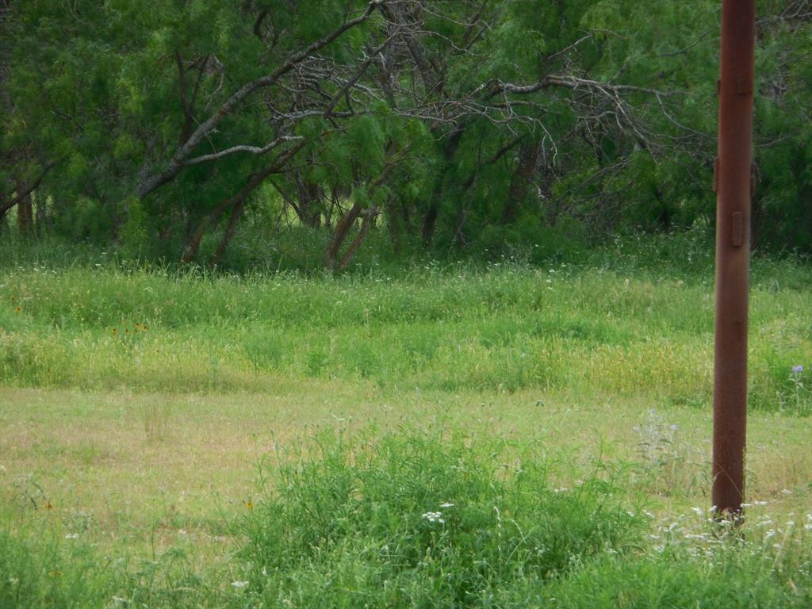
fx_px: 7037
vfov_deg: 5.0
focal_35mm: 300
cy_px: 304
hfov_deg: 6.6
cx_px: 406
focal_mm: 54
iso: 125
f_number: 6.5
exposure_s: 1/125
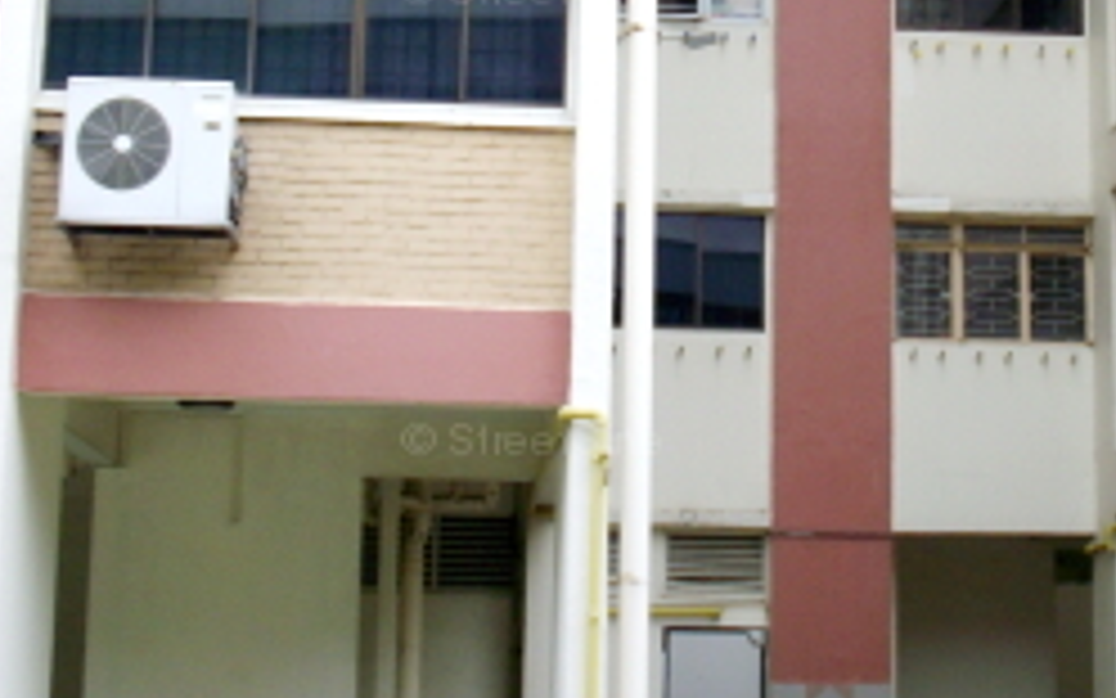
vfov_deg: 14.8
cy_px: -5
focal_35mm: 87
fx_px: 2646
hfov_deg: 23.7
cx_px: 738
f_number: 5.6
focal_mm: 6.2
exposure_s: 1/60
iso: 80
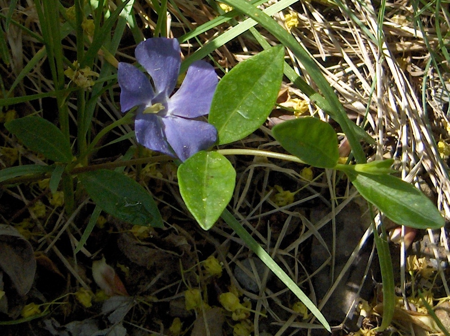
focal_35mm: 39
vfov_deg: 36.8
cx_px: 225
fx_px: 507
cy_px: 168
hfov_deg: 47.9
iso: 100
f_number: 2.8
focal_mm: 8
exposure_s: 1/704
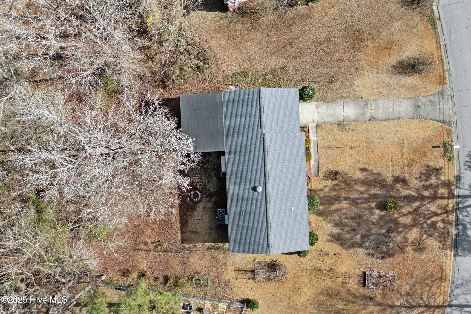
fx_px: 366
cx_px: 236
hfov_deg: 65.5
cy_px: 157
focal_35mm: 28
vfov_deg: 46.4
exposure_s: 1/80
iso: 100
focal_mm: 10.26
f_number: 4
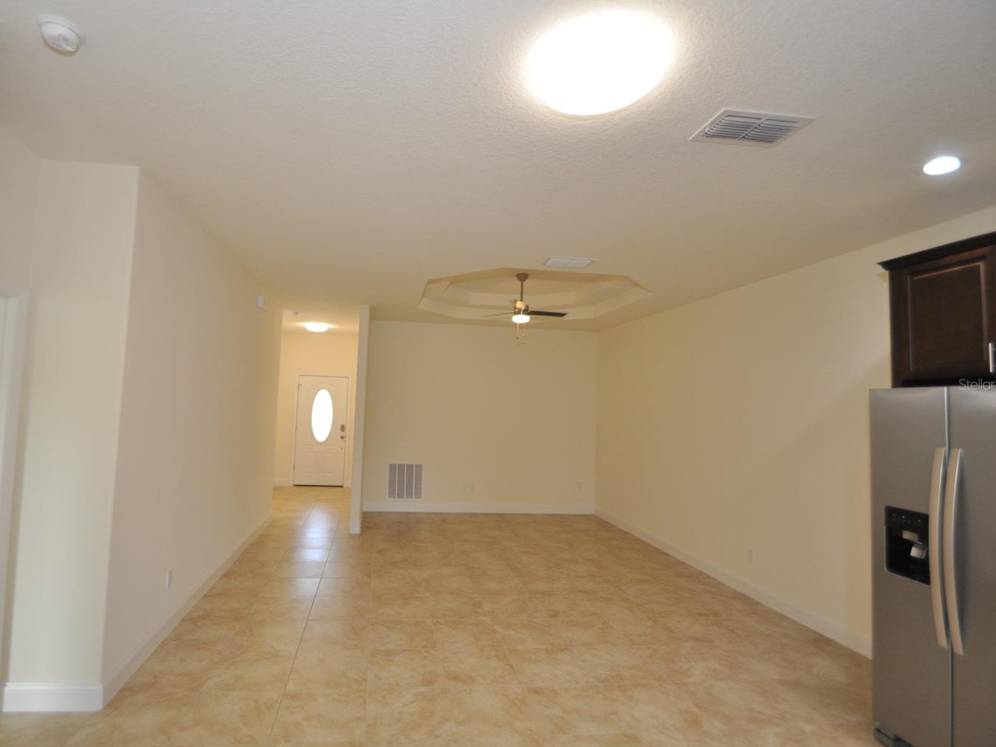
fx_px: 489
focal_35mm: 17
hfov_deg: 90.6
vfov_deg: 74.7
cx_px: 436
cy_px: 384
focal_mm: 10
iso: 400
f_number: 4
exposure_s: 1/60
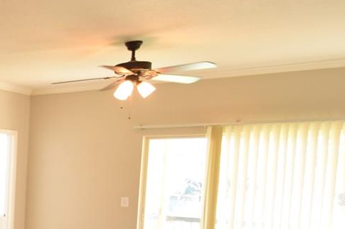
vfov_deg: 26.7
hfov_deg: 28.2
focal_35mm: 49
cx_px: -162
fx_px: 469
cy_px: 199
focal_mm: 10
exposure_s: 1/80
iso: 800
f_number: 4.5
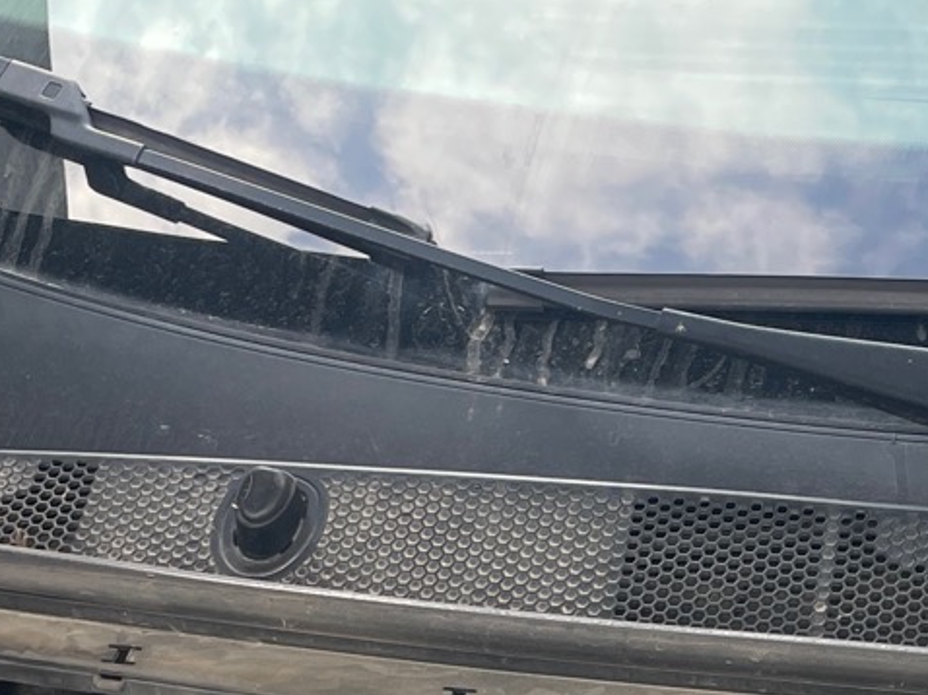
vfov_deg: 14.3
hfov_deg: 19.6
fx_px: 2626
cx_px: 854
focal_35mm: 98
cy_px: 980
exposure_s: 1/167
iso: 32
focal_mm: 4.2
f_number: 1.6
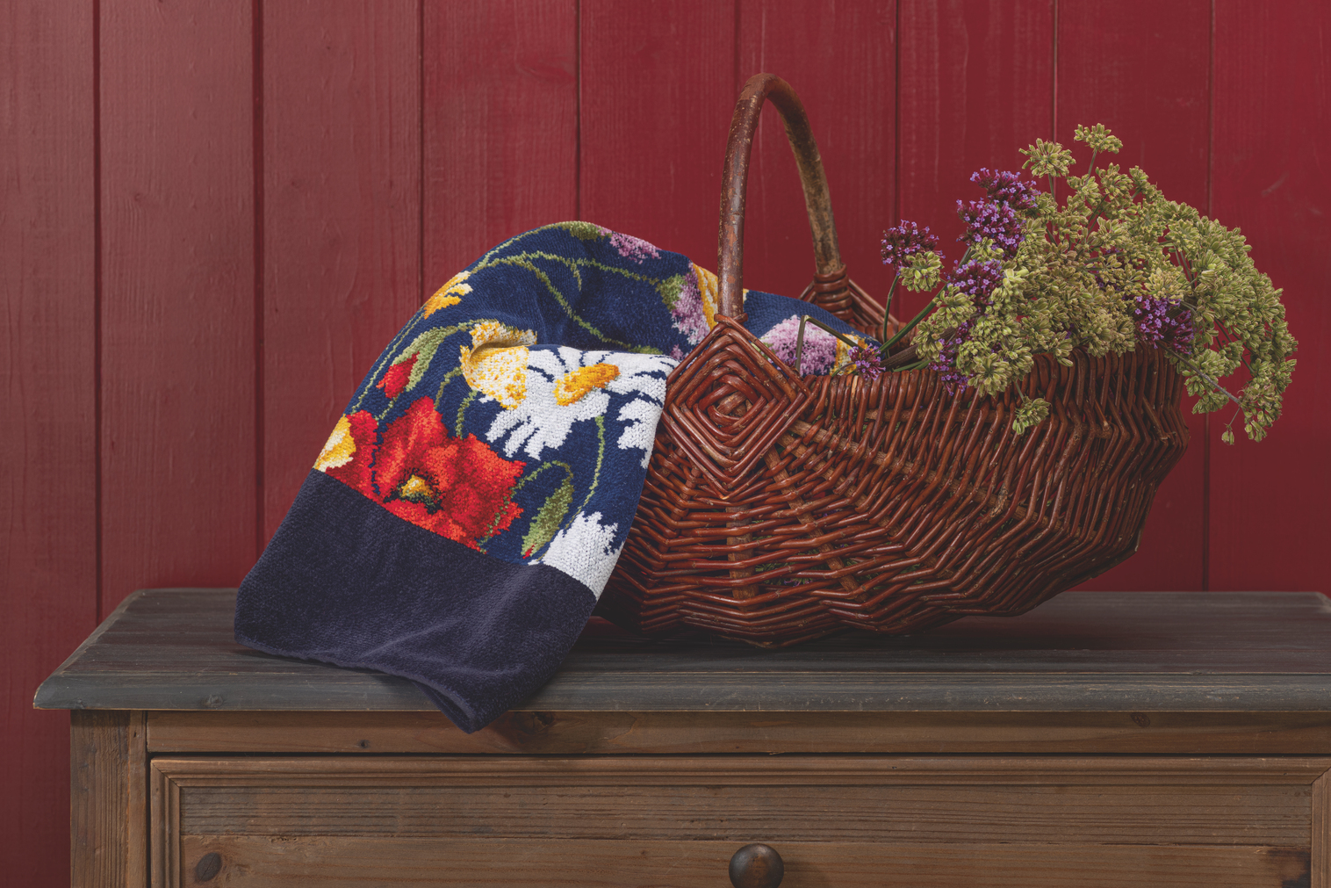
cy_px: 372
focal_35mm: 133
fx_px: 4917
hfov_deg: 15.4
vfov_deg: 10.3
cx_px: 830
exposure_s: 1/125
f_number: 8
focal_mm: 105
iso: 40
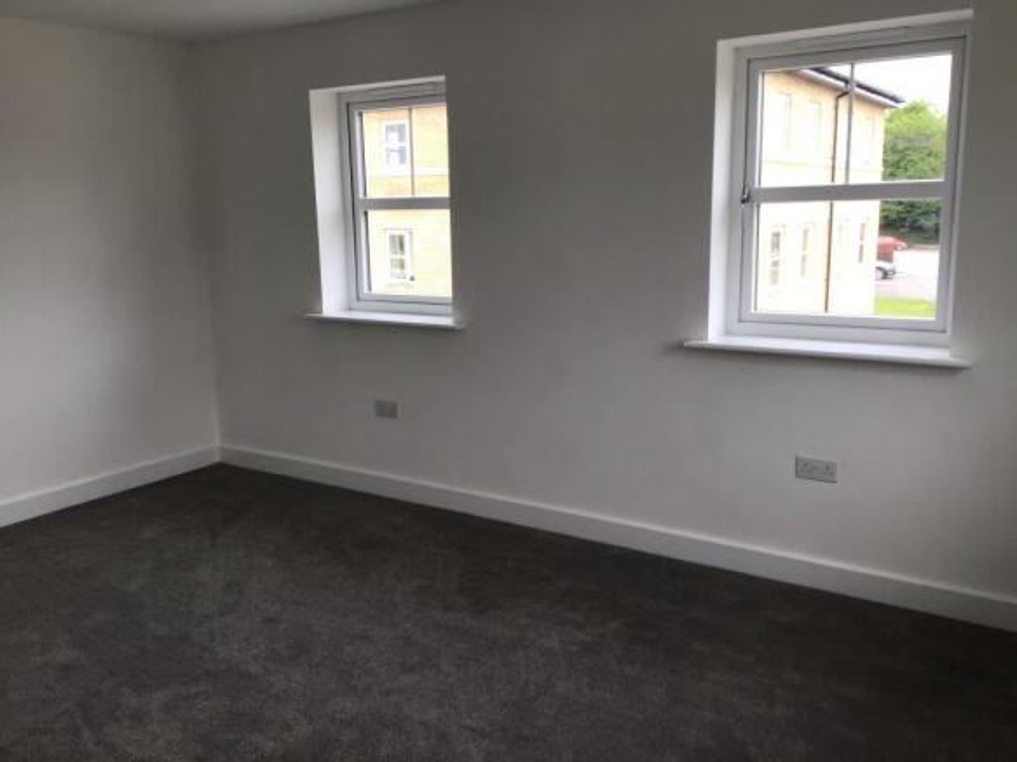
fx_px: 911
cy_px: 381
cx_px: 508
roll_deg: +1.0
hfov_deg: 58.4
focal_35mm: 31
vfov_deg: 45.4
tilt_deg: -11.1
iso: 25
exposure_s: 1/107
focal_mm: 3.3
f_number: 2.4
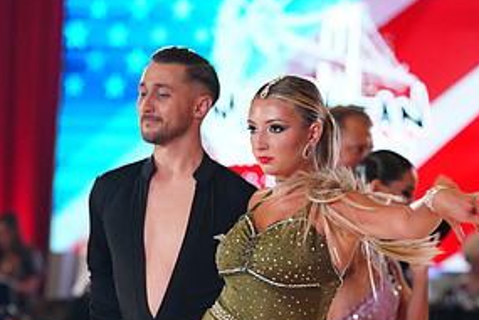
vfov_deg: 5.5
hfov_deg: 8.3
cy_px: 399
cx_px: 243
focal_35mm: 248
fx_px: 3300
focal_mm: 122
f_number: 2.8
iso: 1600
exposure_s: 1/400
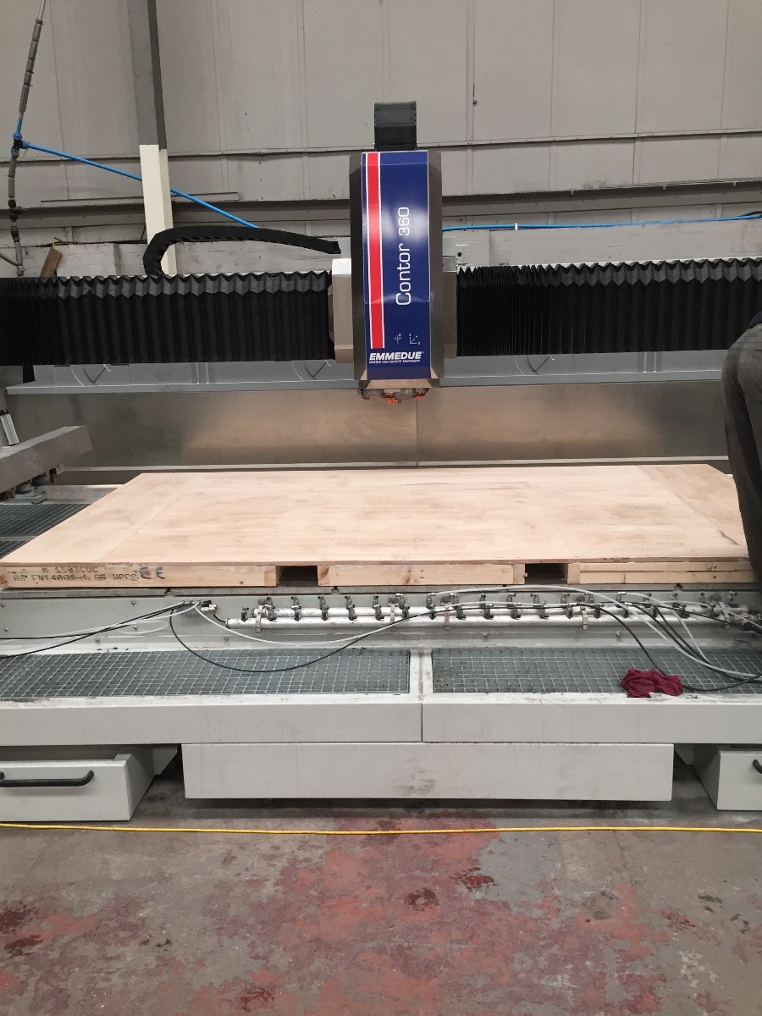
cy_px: 508
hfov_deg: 48.2
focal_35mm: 29
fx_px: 851
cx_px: 381
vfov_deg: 61.7
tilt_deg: -13.9
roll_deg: +1.2
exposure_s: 1/33
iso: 50
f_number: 2.2
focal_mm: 4.15
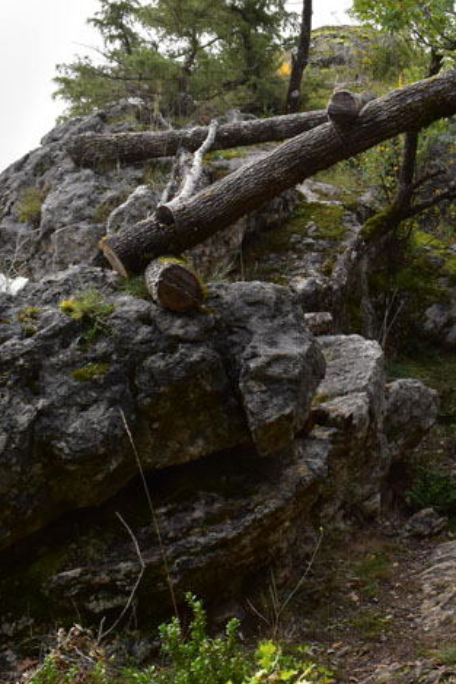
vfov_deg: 31.4
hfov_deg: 20.0
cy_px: 298
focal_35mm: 64
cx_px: 539
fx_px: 1215
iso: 400
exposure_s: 1/60
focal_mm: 20
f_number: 13
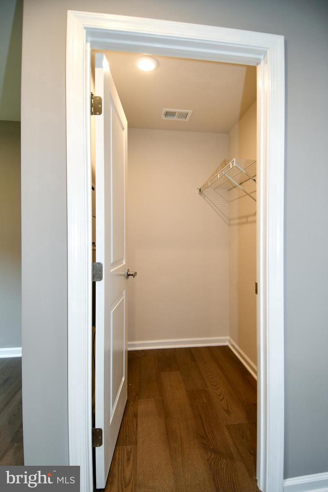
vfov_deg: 90.0
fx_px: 246
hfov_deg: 67.4
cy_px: 246
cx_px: 164
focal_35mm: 18
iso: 320
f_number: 4
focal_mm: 12
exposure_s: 1/60
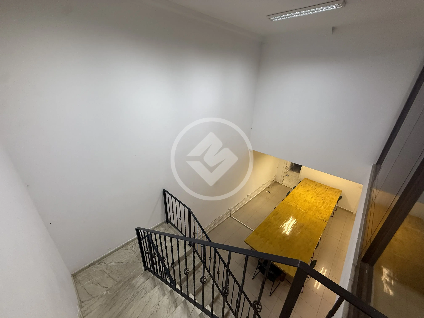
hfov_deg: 102.1
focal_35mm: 14
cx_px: 212
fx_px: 171
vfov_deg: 85.7
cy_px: 159
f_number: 2.2
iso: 200
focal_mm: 2.22
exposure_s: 1/120
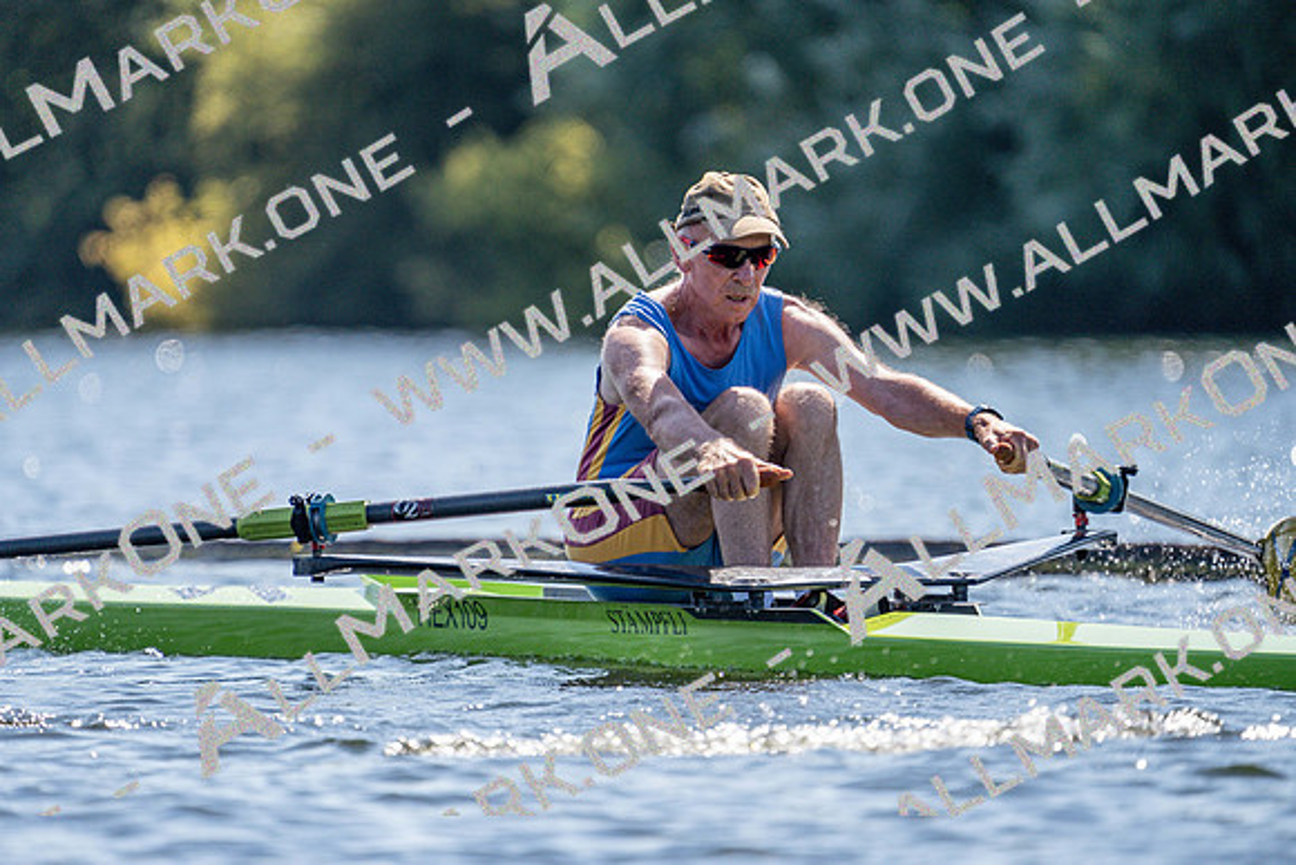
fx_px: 21604
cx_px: 648
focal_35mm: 600
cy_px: 432
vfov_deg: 2.3
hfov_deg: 3.4
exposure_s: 1/1600
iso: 320
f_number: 6.3
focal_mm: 600
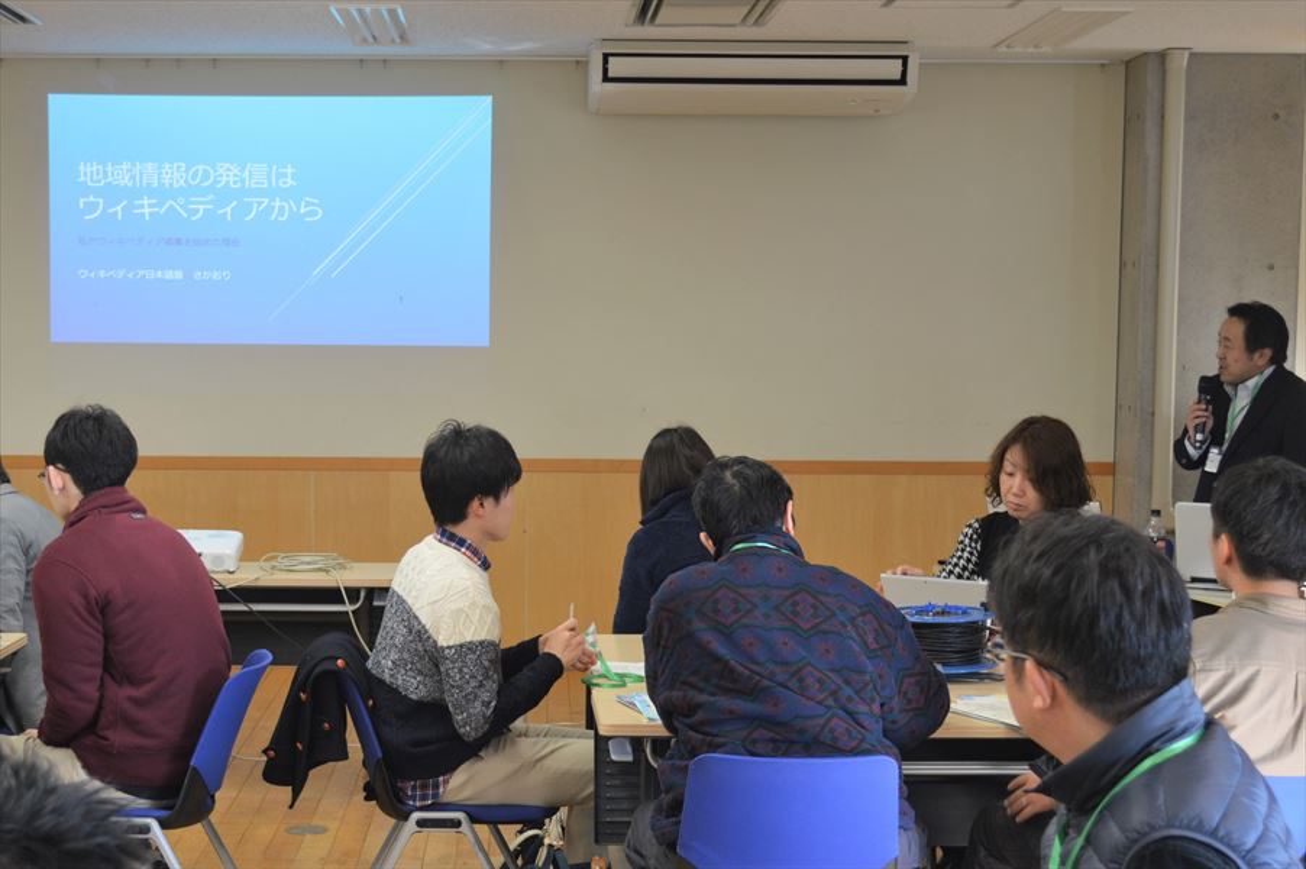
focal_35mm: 48
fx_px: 1740
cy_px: 434
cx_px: 653
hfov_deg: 41.1
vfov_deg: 28.0
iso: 500
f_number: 4.8
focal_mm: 32
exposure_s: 1/50
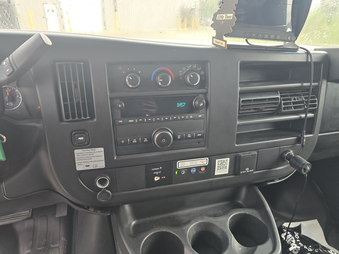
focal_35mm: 23
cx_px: 170
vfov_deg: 58.9
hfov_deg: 73.9
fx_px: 225
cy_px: 127
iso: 250
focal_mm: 6.3
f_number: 1.7
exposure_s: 1/120
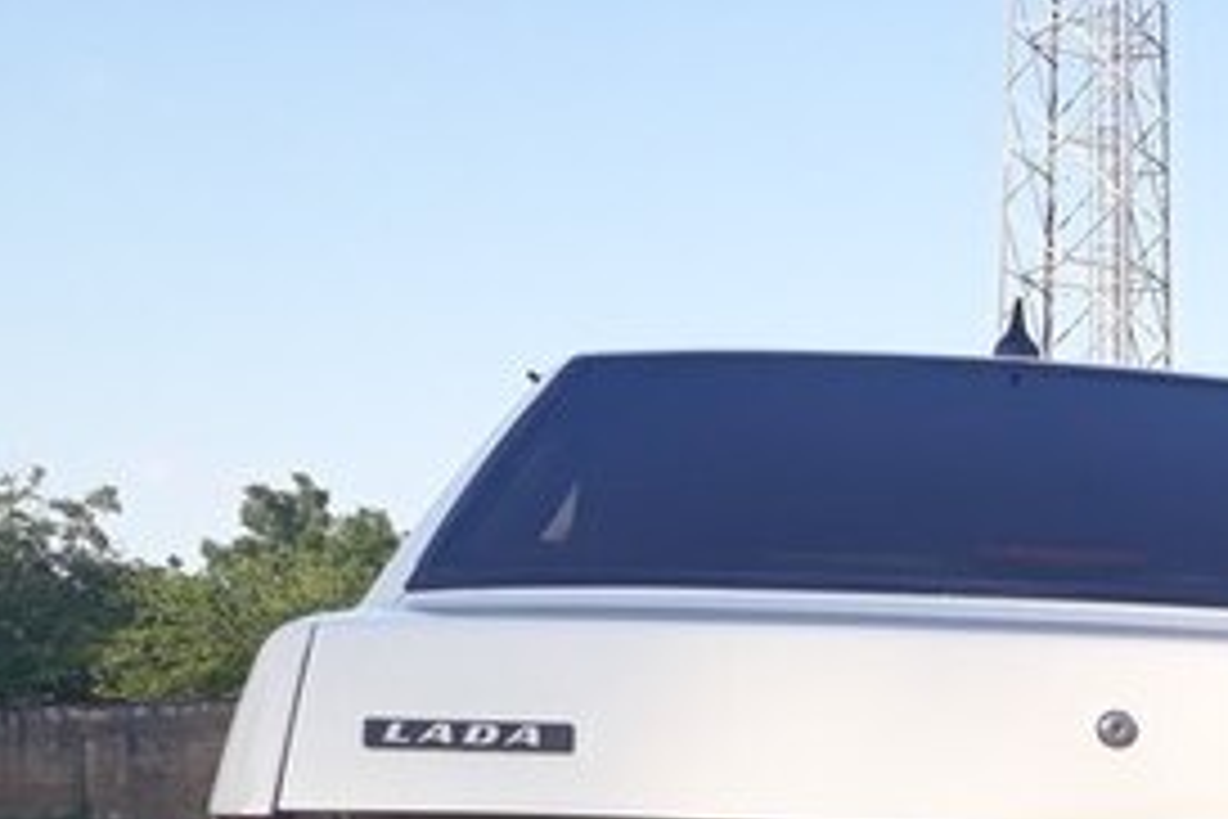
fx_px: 2319
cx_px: 1192
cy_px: 1105
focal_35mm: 68
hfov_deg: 28.1
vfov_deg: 18.4
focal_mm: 3.6
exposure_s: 1/471
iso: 40
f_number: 1.9
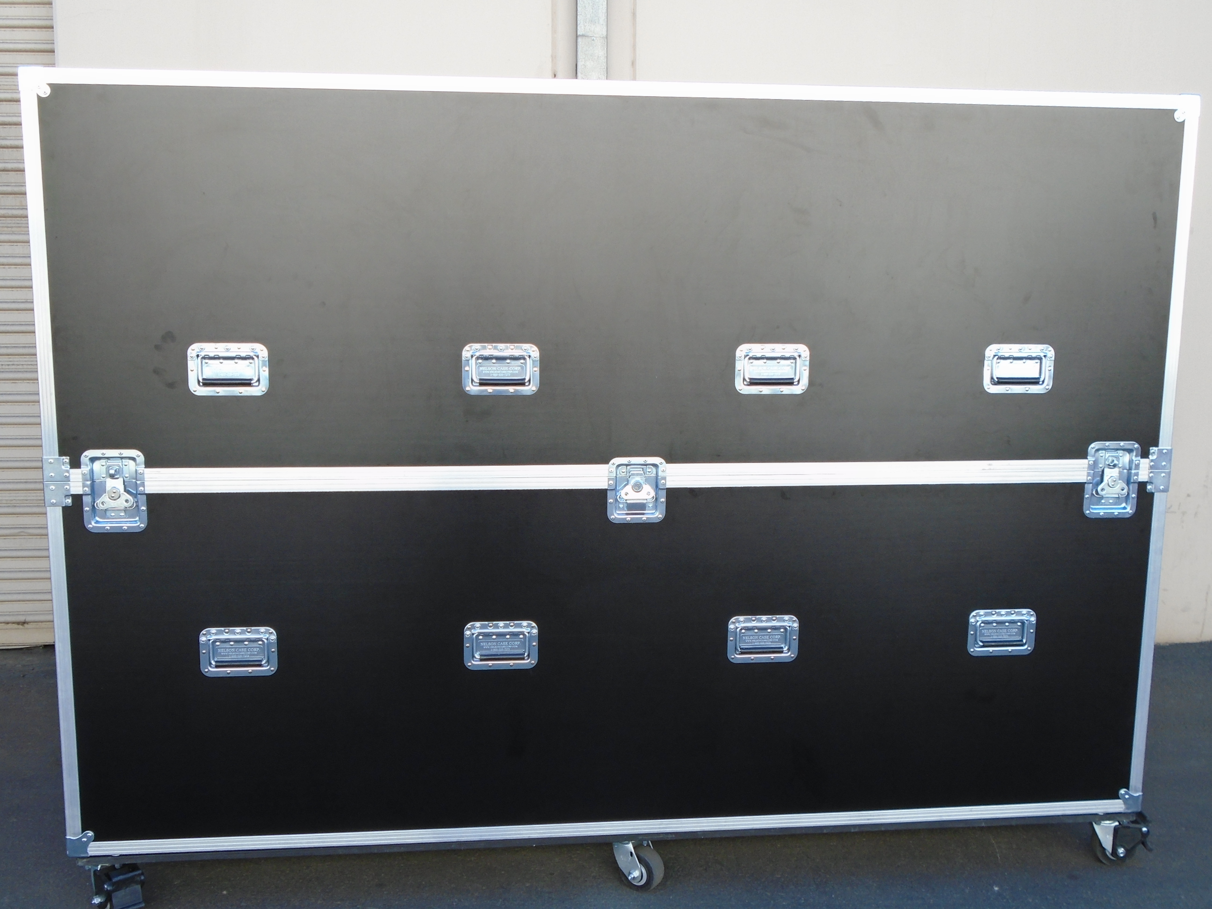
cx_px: 606
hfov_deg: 51.4
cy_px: 454
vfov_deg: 39.7
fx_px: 1260
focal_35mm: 36
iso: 100
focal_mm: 6.4
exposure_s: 1/125
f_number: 3.8
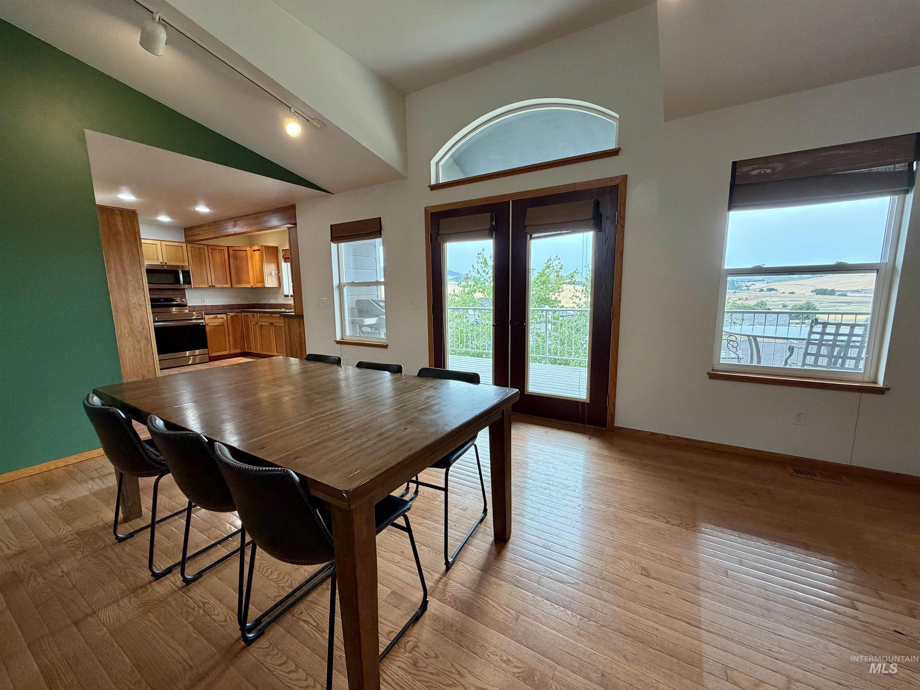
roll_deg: +1.2
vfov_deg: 85.7
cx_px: 460
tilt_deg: -9.1
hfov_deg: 102.1
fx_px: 372
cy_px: 345
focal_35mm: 14
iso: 200
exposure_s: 1/120
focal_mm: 2.22
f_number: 2.2
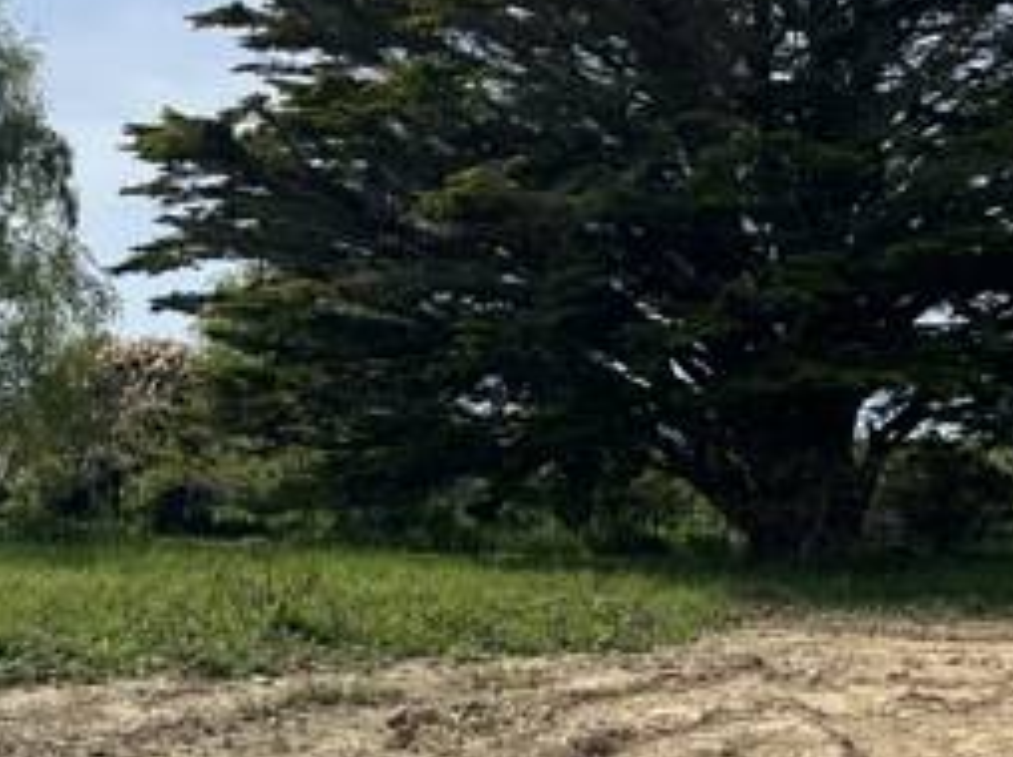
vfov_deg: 17.9
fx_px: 2397
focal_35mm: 82
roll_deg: -0.1
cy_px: 239
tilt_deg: +4.1
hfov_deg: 23.1
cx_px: 56
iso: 50
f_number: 1.6
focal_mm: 5.1
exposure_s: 1/6494
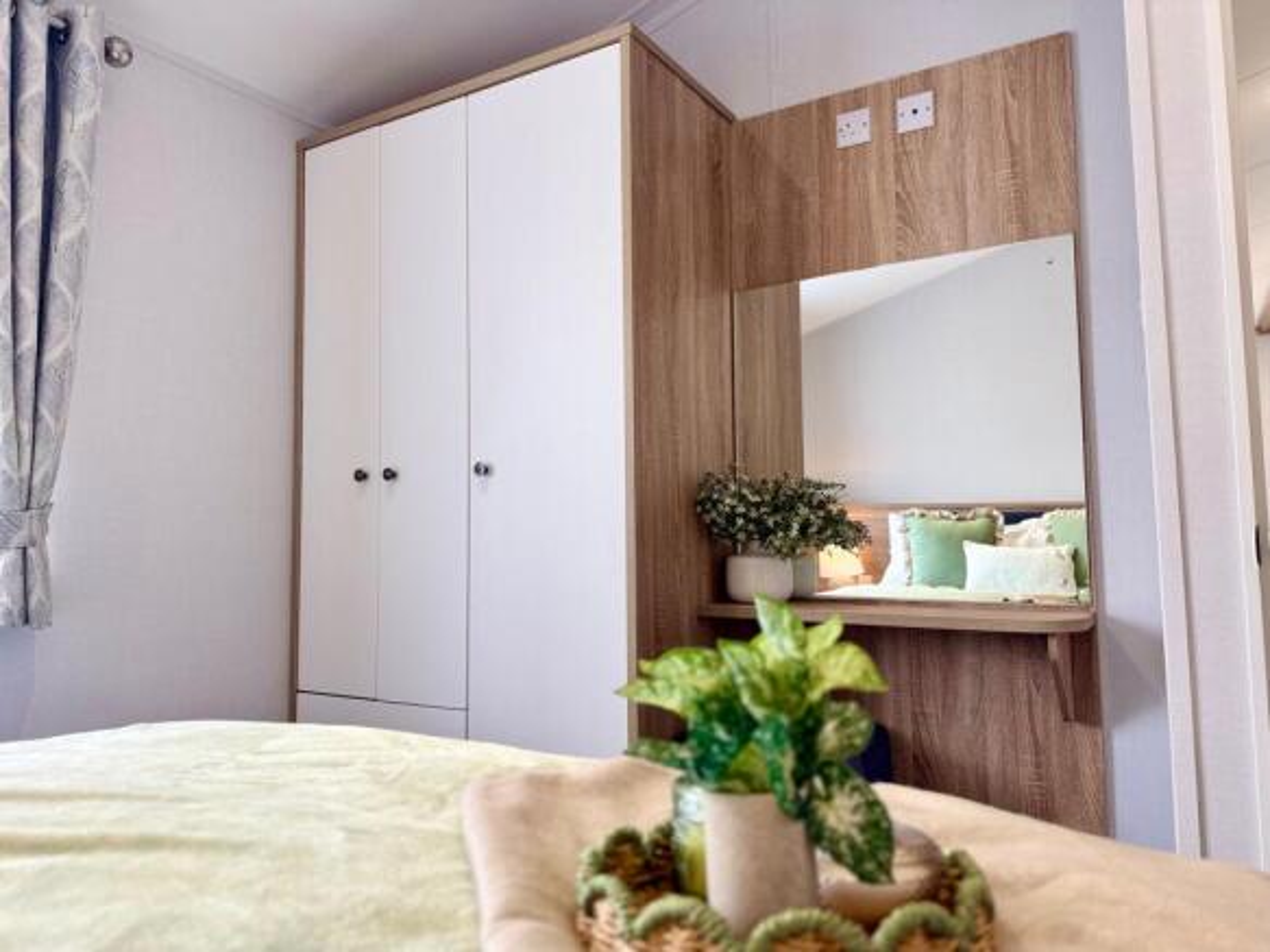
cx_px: 635
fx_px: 880
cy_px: 476
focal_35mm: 24
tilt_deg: +4.0
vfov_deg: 56.8
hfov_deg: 71.6
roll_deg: +0.6
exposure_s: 1/100
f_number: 1.78
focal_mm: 6.76
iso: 80
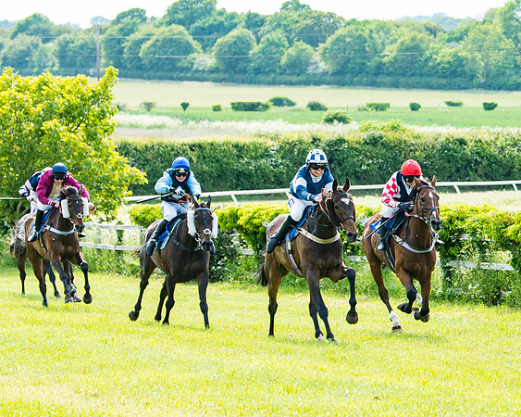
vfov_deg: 6.1
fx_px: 3937
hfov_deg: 7.5
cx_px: 471
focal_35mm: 255
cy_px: 218
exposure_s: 1/1250
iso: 400
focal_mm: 100
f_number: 4
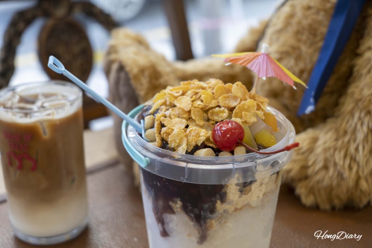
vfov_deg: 22.6
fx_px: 620
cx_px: 186
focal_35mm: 60
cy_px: 124
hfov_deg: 33.4
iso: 400
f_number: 5.6
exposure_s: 1/60
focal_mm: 60
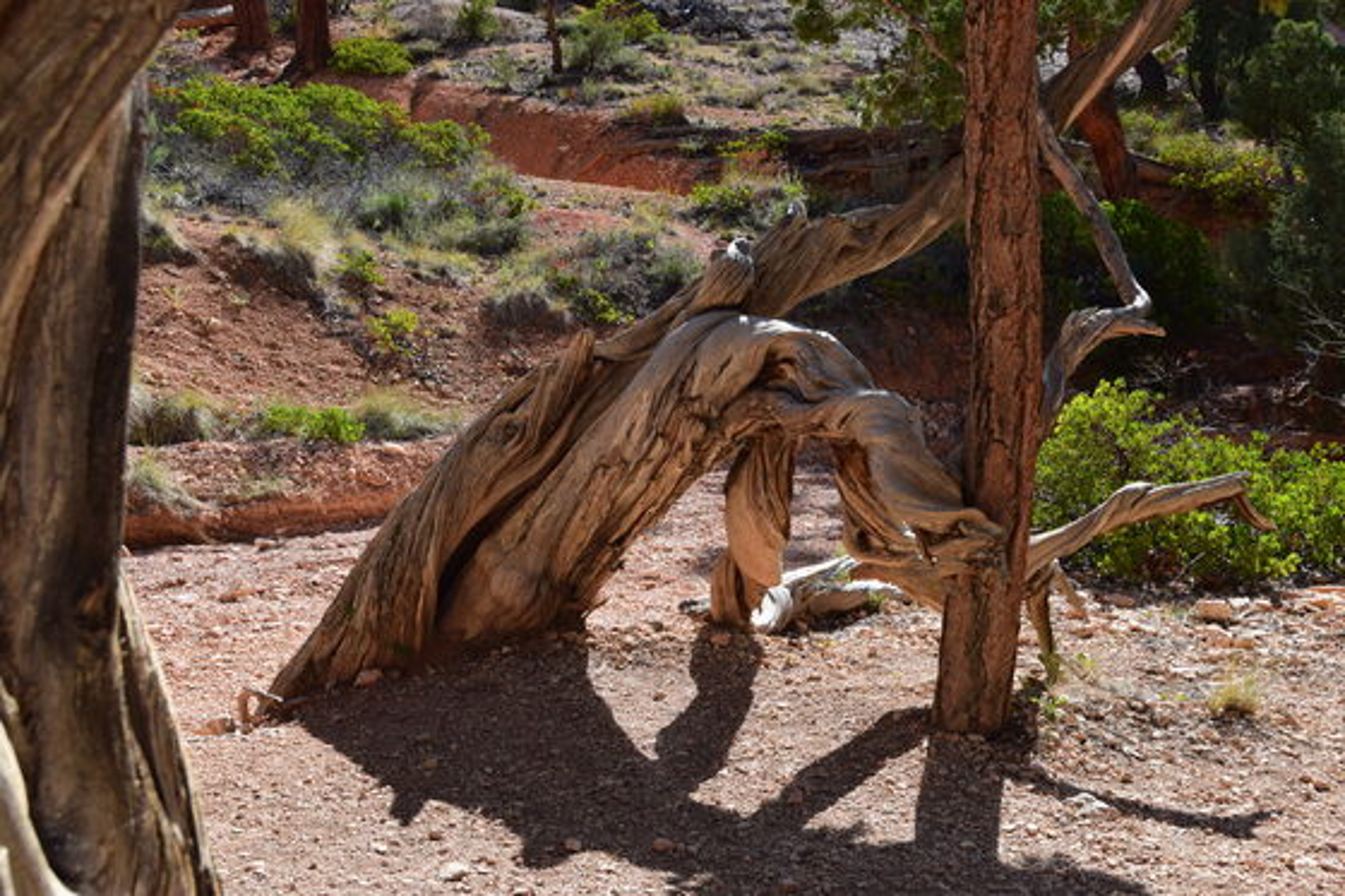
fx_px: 1793
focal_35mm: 48
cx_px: 672
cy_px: 448
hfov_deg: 41.1
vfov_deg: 28.1
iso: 400
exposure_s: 1/320
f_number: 10
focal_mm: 32
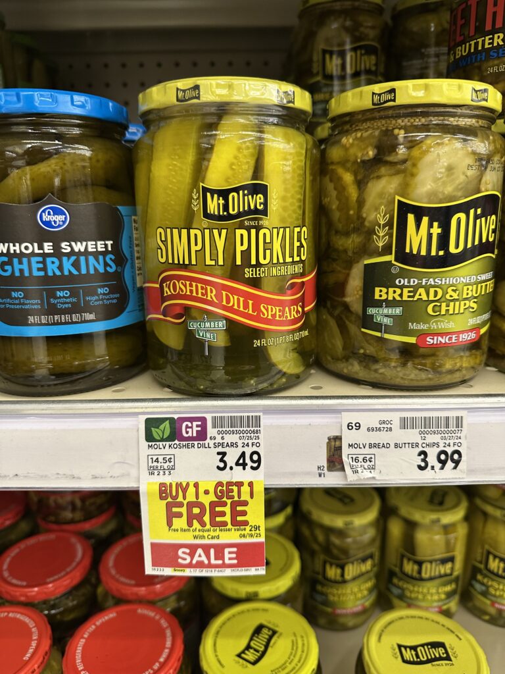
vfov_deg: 71.6
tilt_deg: -16.0
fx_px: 467
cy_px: 337
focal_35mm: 24
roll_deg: +0.0
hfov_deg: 56.8
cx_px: 252
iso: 200
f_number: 1.78
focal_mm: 6.86
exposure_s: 1/78
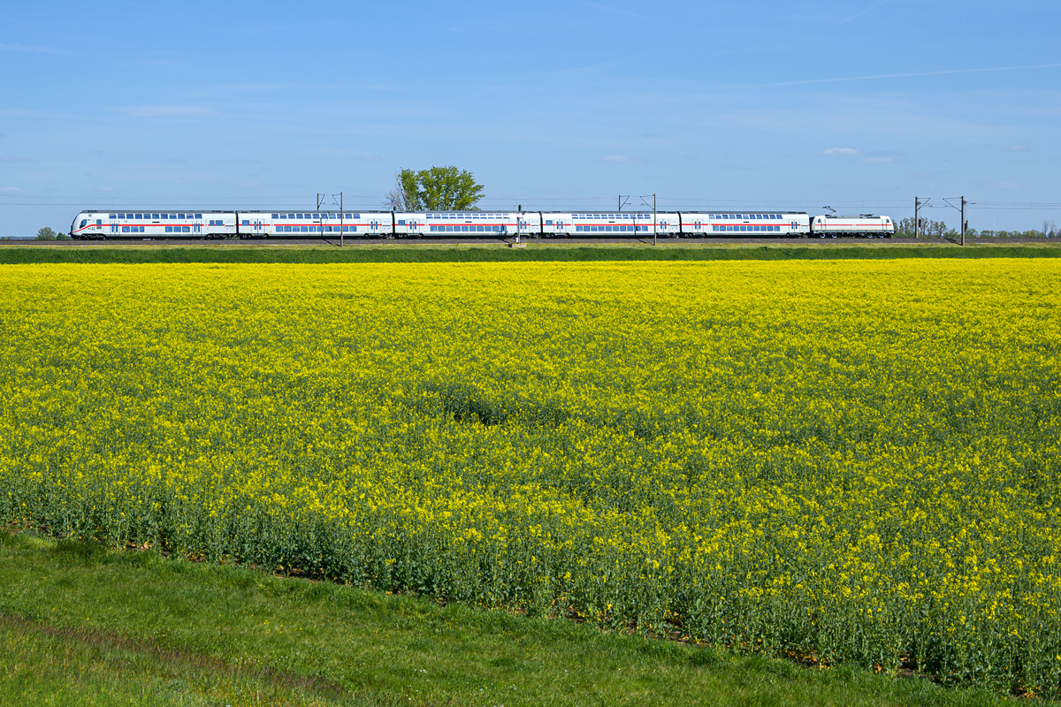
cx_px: 530
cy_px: 354
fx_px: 1348
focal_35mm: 46
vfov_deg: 29.4
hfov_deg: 43.0
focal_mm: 30.5
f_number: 8
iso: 200
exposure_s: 1/750
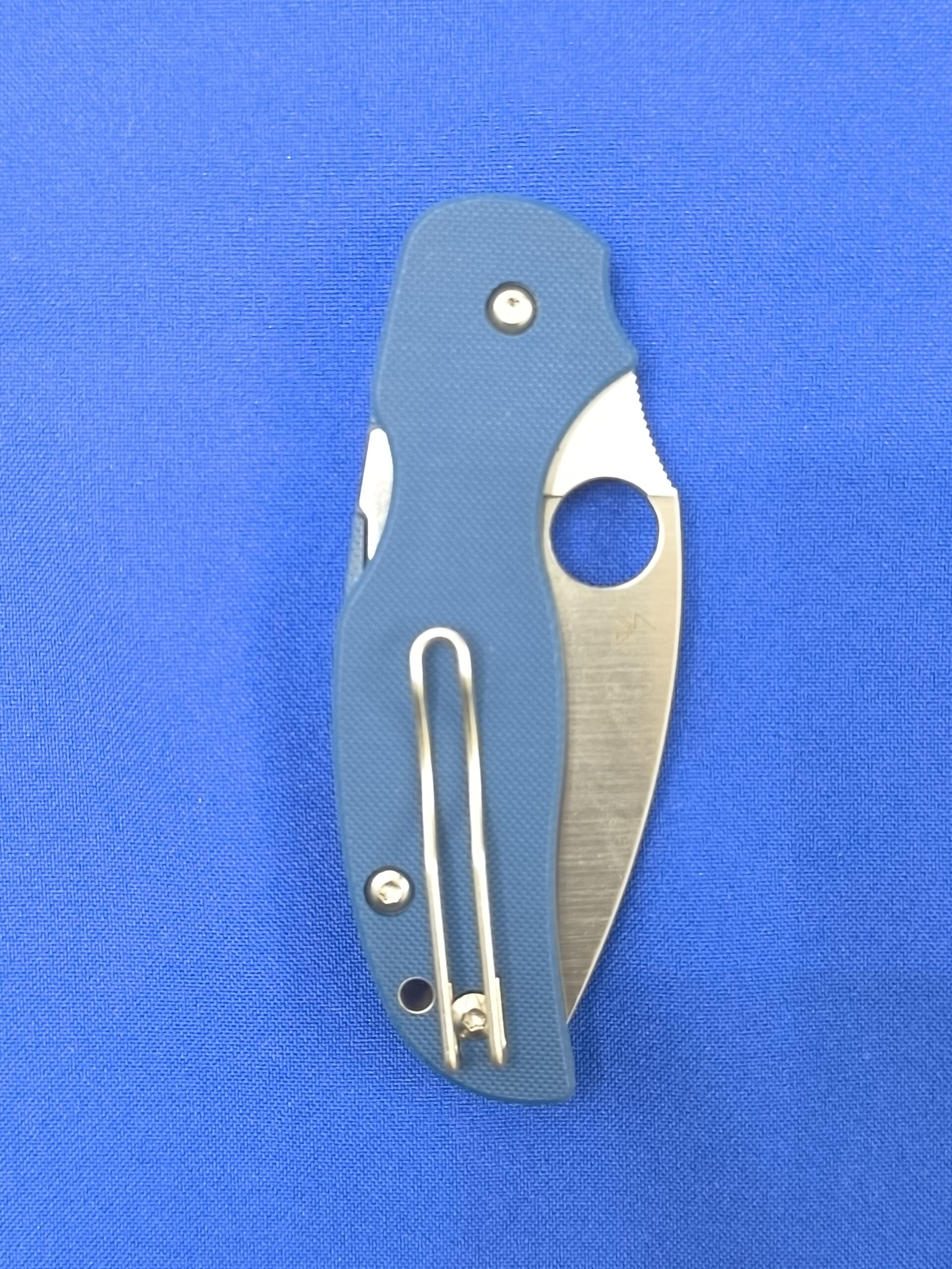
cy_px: 634
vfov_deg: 41.2
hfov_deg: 31.5
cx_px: 476
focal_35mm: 46
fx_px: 1687
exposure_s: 1/33.3
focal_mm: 6.14
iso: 1000
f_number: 1.65
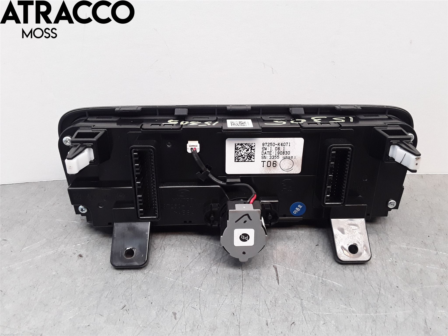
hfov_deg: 63.4
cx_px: 224
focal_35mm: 28
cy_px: 168
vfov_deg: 49.7
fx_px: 362
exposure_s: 1/100
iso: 100
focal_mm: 2.91
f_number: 1.9
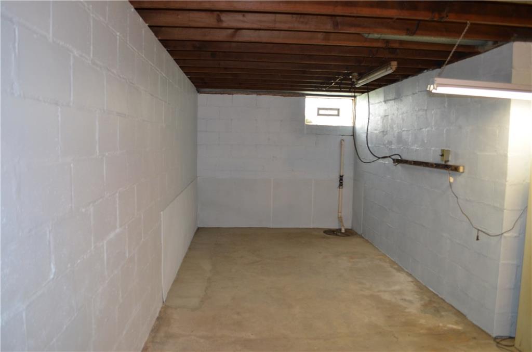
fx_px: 398
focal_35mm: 27
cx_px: 266
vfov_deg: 47.7
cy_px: 176
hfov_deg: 67.5
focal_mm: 18
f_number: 3.5
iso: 900
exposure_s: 1/60
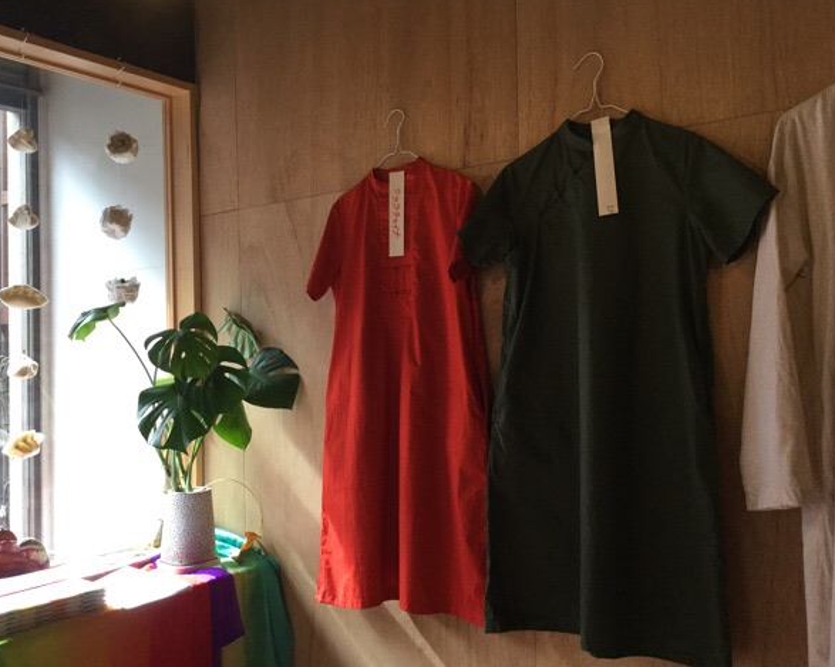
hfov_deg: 54.2
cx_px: 388
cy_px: 327
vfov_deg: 44.5
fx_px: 815
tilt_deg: +1.6
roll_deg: -0.2
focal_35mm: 33
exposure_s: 1/30
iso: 40
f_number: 2.4
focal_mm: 3.3
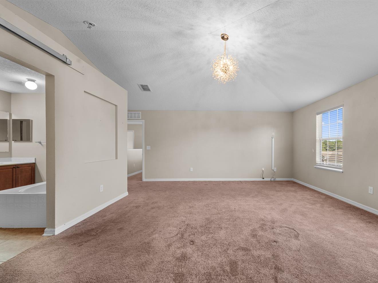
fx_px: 153
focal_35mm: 14
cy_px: 152
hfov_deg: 101.1
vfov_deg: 85.5
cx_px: 220
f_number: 8
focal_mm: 12
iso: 200
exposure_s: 1
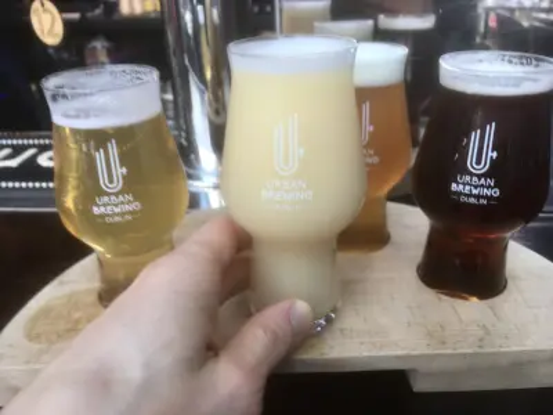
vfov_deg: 48.2
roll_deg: +1.4
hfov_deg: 61.7
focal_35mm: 29
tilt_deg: -27.1
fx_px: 463
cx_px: 276
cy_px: 208
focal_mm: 4.15
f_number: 2.2
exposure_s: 1/50
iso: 25
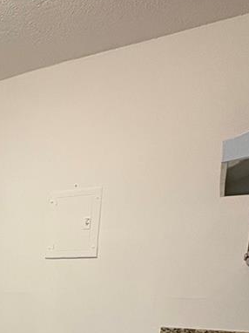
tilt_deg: -13.2
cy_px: 371
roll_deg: +2.0
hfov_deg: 27.6
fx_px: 422
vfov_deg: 36.1
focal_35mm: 44
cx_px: -71
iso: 320
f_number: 2.2
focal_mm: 2.22
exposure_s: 1/60
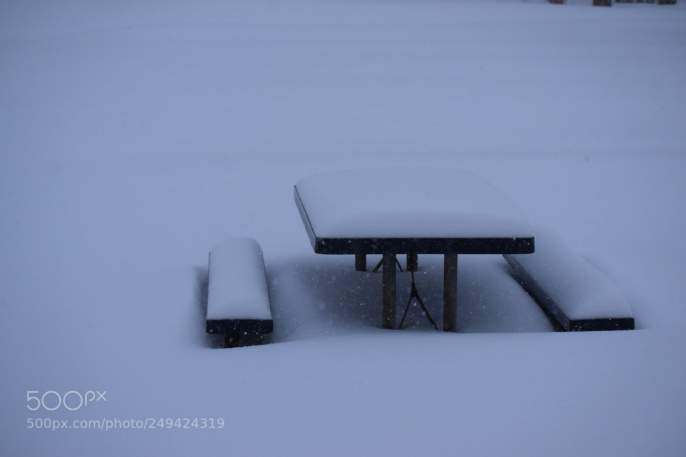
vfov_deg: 13.0
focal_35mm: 105
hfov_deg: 19.5
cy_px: 228
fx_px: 2000
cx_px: 343
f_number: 5.6
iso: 220
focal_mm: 70
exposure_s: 1/500
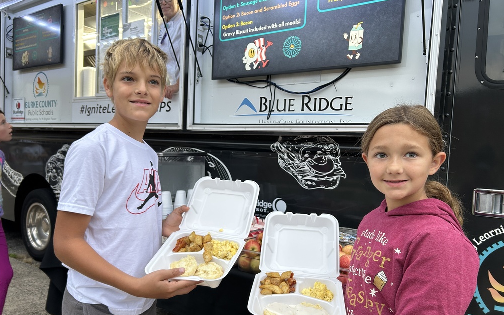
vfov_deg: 44.5
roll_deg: -1.5
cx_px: 250
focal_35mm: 28
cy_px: 175
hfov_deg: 66.5
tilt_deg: -2.4
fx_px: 385
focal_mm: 5.7
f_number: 1.5
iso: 100
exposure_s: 1/120
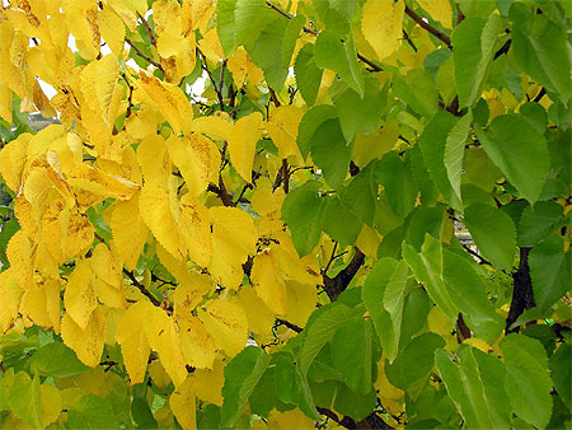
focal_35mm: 46
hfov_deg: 41.2
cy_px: 215
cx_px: 286
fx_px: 761
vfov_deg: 31.5
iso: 50
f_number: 3.8
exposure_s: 1/63.5
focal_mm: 11.8
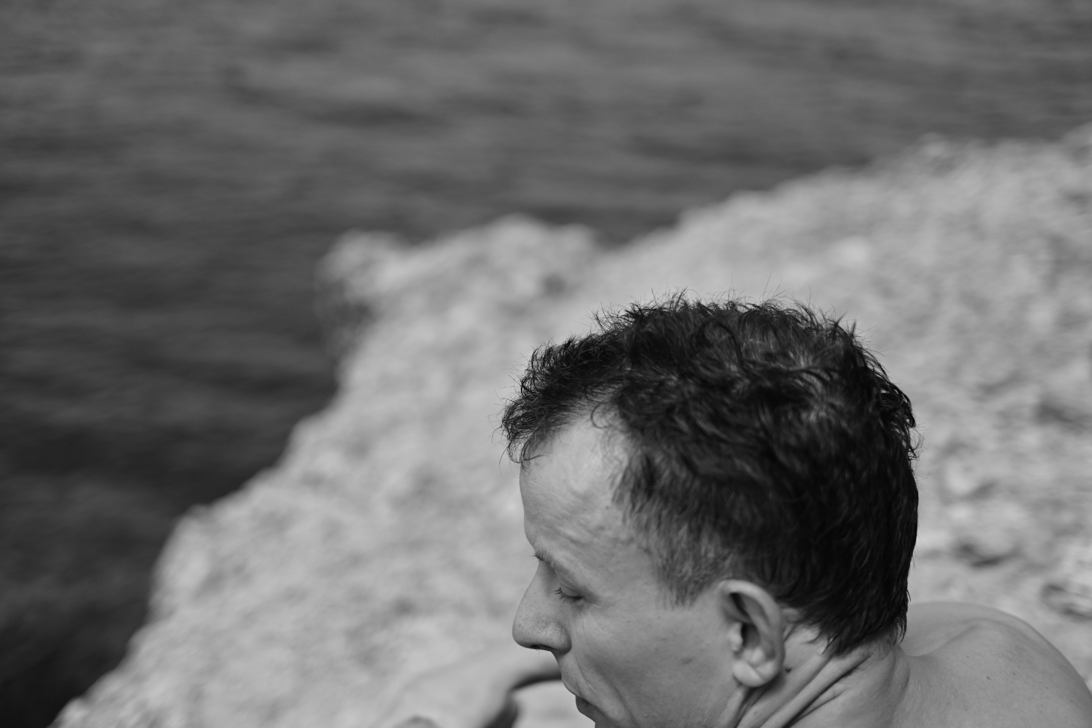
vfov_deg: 33.4
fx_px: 1213
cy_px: 364
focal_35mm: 40
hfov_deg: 48.5
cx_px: 546
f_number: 2
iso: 250
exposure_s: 1/8000
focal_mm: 40
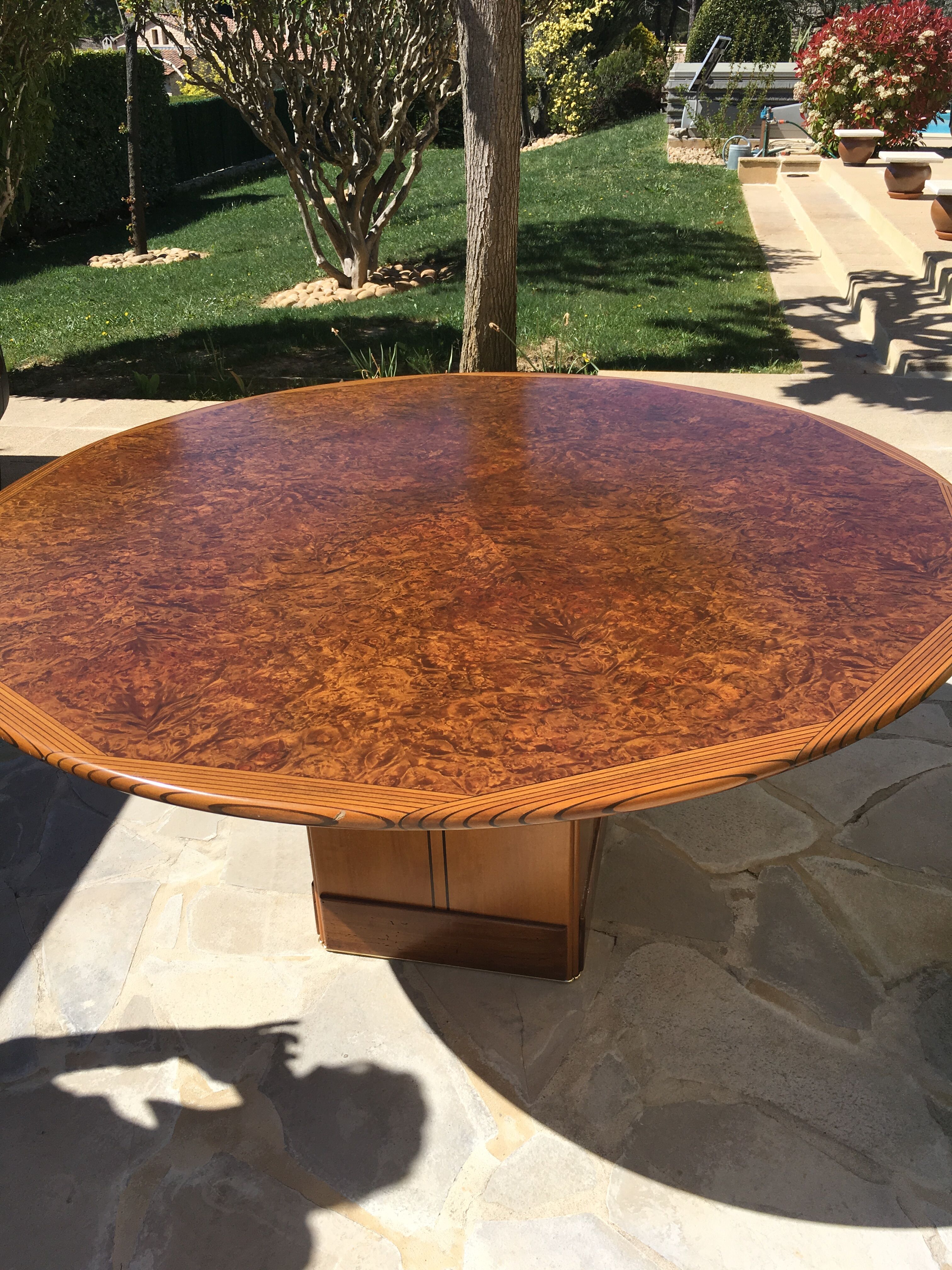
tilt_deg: -28.4
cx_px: 476
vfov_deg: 61.7
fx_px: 1063
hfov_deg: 48.2
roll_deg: -1.1
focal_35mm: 29
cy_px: 635
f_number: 2.2
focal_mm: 4.15
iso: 25
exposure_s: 1/1789
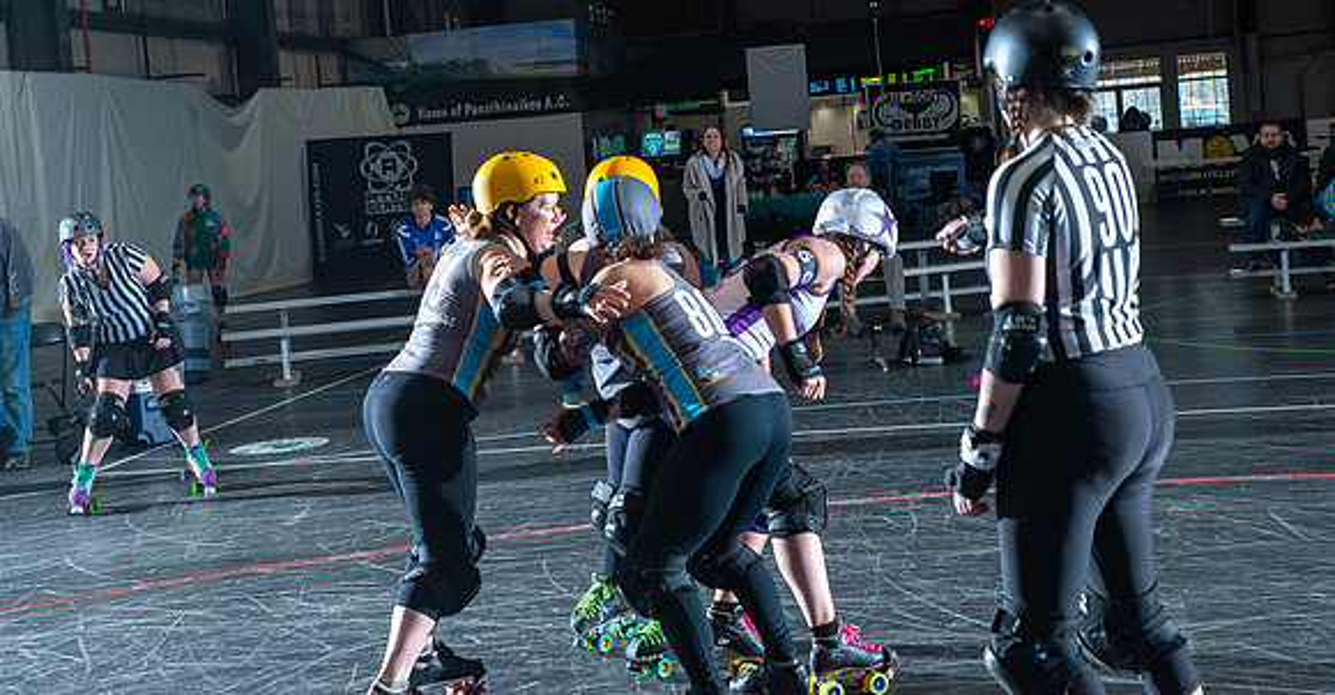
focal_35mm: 58
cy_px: 211
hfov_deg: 36.6
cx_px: 665
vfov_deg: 19.5
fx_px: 2017
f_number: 7.1
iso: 800
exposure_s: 1/160
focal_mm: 50
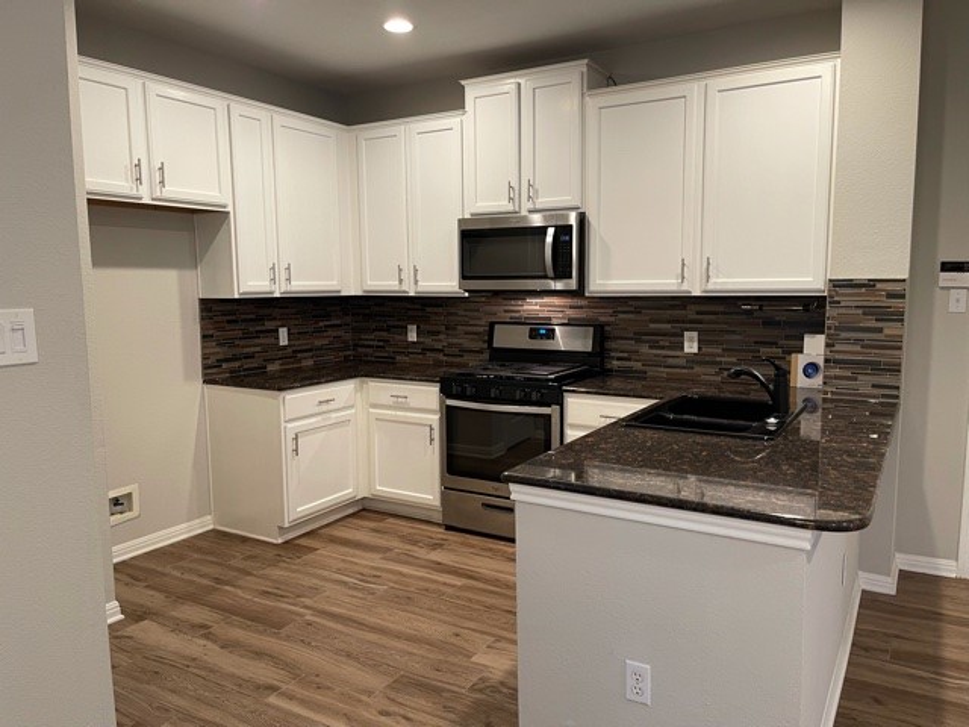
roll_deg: +0.5
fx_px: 728
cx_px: 484
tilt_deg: -7.2
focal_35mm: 26
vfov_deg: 53.1
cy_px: 364
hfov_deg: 67.3
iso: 125
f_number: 1.6
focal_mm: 5.1
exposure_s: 1/60
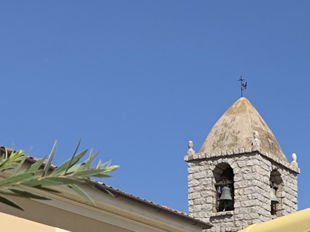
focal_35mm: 106
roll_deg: +0.2
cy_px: 461
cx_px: 442
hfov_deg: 17.1
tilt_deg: -0.6
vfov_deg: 12.3
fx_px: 949
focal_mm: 4.25
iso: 25
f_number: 1.8
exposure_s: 1/2257
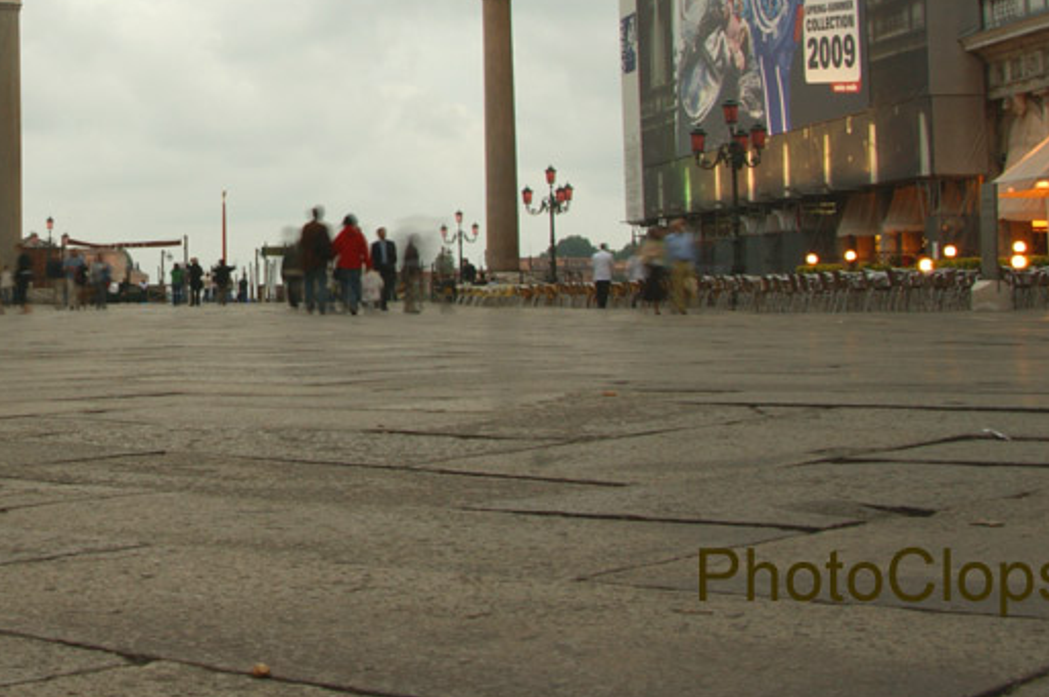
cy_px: 137
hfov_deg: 35.5
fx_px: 1601
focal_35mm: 55
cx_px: 266
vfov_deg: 24.2
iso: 100
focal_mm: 20
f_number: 18
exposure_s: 1/1.25
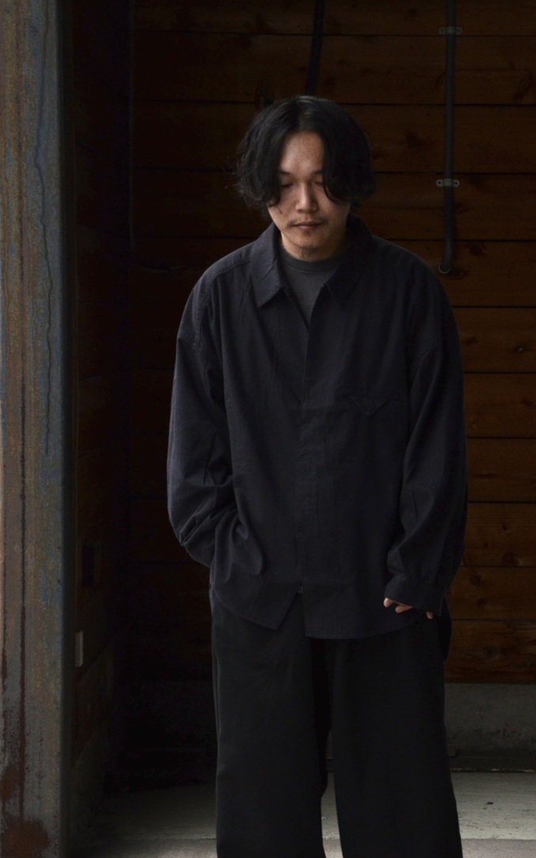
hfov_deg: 10.0
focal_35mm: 131
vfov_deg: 15.9
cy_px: 504
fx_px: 3063
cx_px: 383
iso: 1000
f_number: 5
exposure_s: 1/60
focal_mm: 62
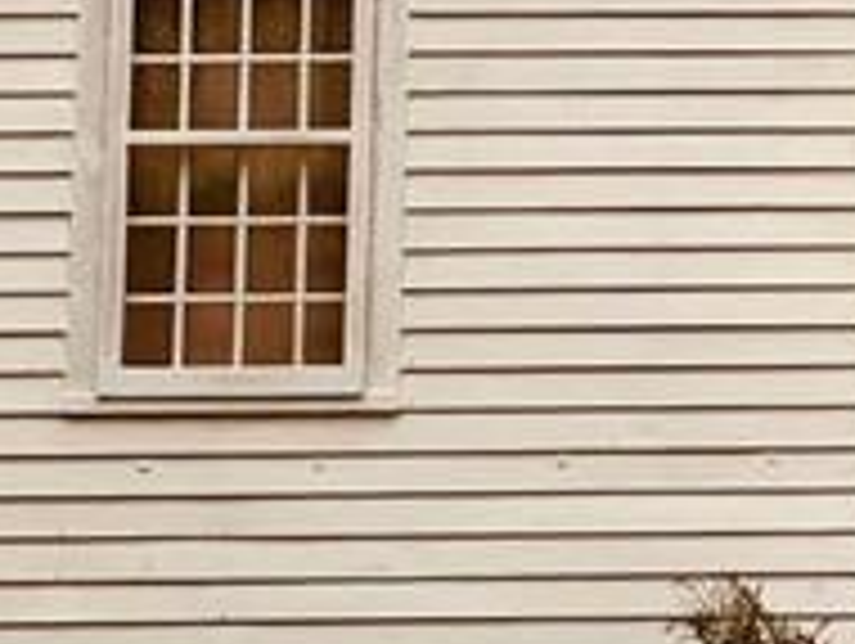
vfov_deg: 10.5
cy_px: -86
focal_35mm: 140
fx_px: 3462
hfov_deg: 13.6
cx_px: 1062
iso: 25
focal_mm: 4.25
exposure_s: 1/1011
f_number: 1.8
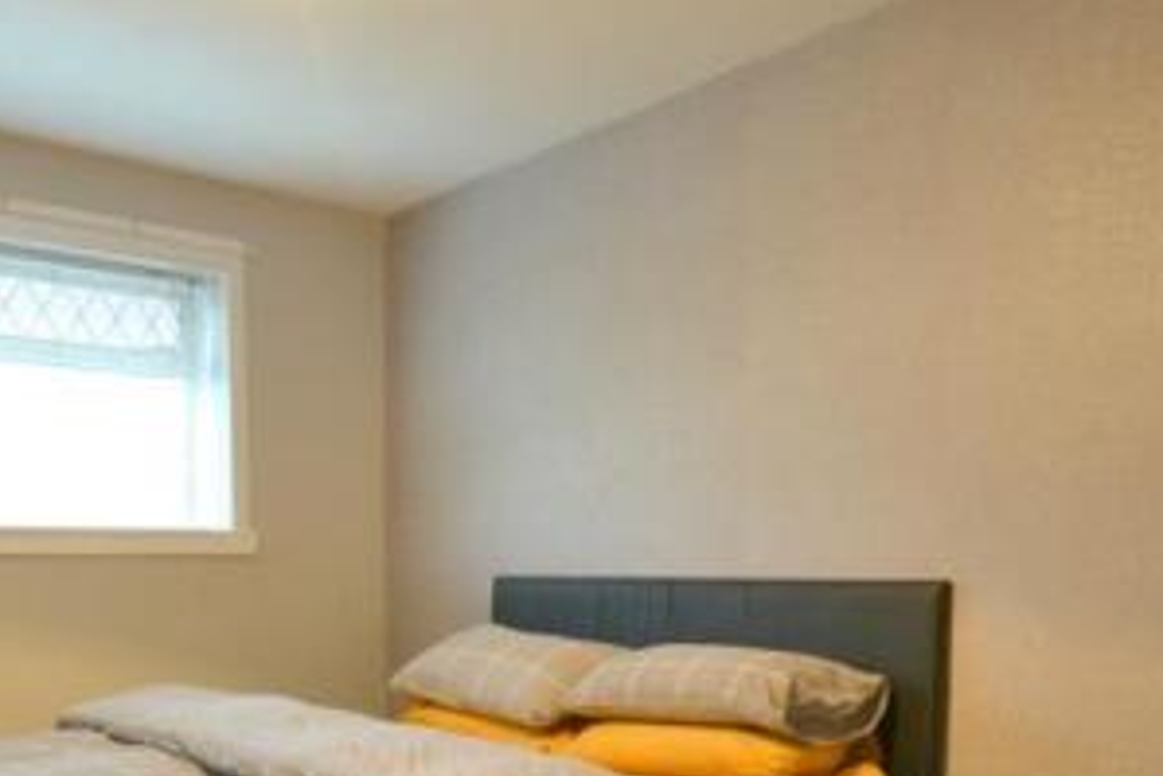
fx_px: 1067
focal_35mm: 33
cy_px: 657
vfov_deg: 38.0
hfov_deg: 56.0
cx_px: 392
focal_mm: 10
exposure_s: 1/8
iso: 400
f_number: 3.5
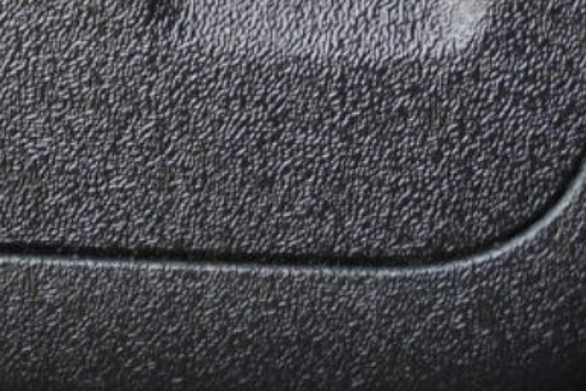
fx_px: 4576
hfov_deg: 7.3
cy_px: -335
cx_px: -146
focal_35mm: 281
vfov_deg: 4.8
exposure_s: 1/60
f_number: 3.5
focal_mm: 11.7
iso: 100
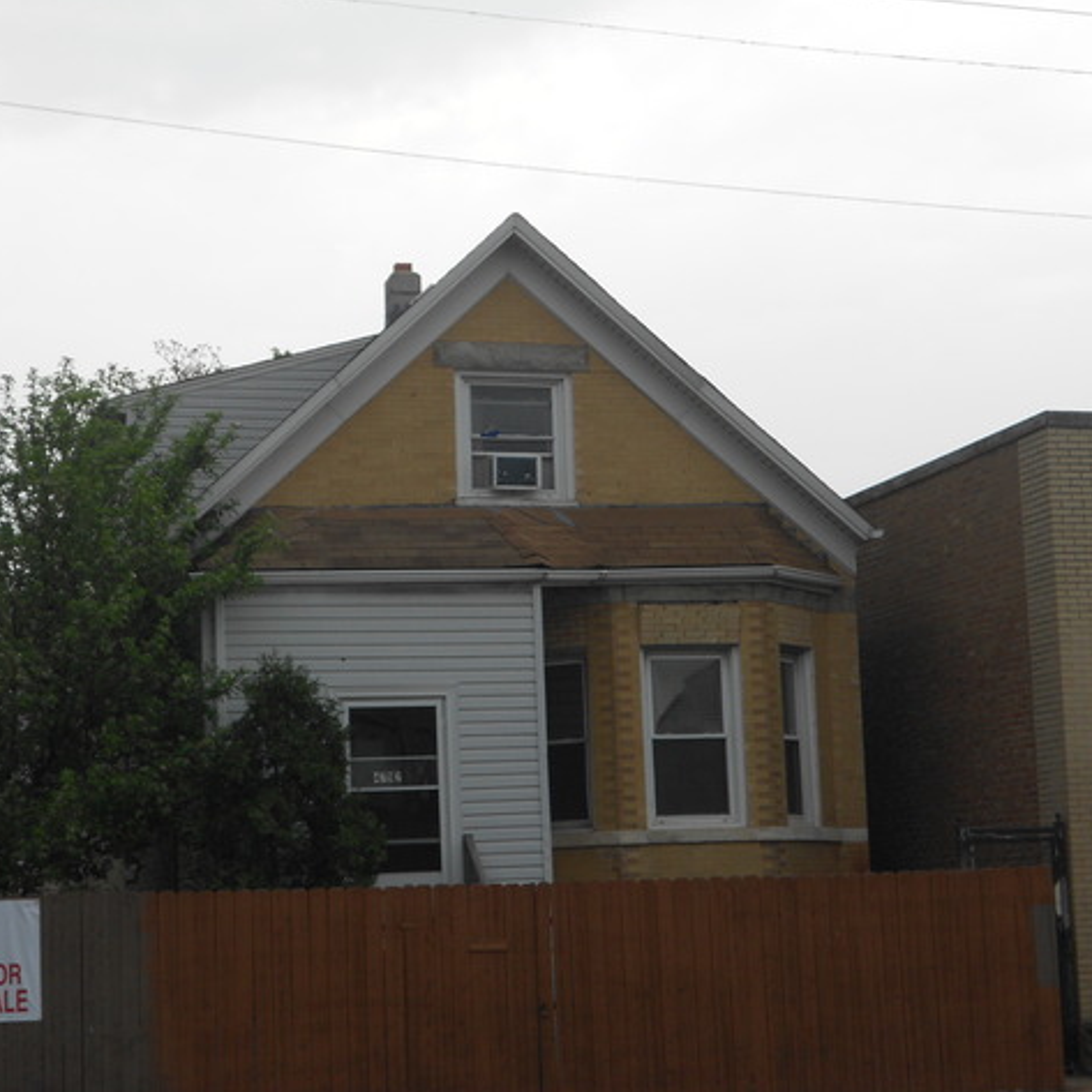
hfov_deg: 21.9
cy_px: 545
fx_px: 2820
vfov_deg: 21.9
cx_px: 427
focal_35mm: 79
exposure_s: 1/80
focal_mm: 11.6
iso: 80
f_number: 5.3
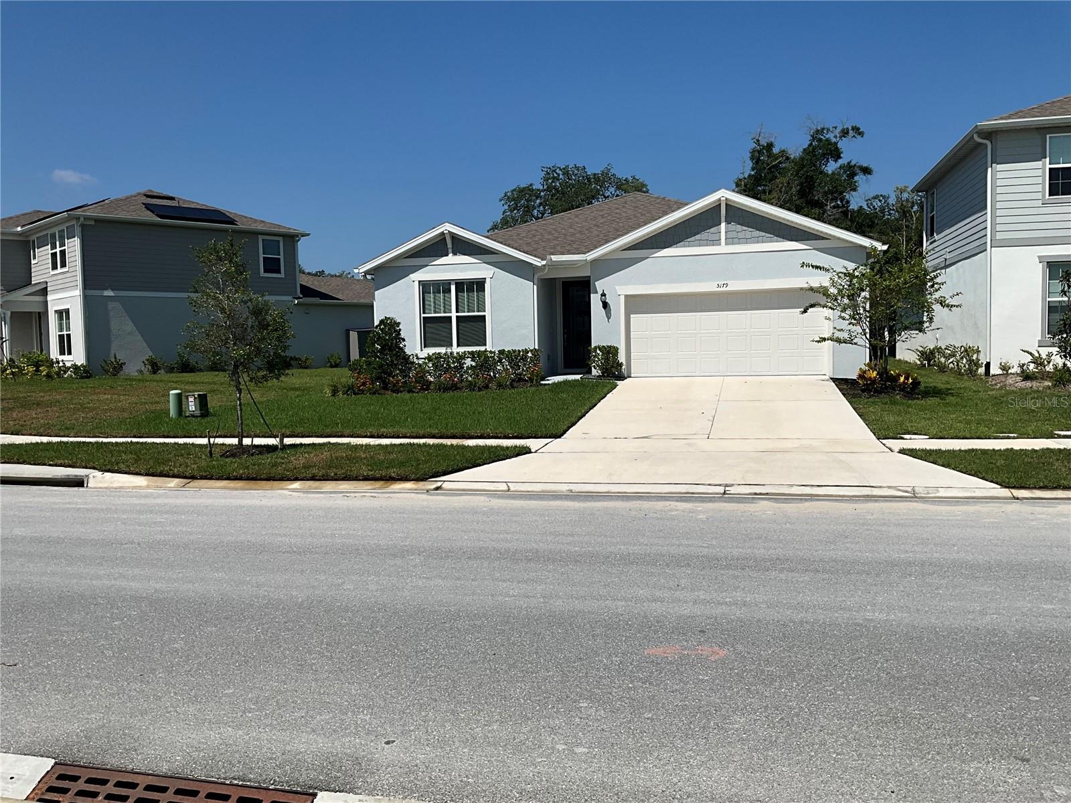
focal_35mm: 29
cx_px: 536
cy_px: 402
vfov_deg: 48.2
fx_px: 897
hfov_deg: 61.7
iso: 25
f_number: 1.8
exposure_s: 1/4065
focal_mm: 3
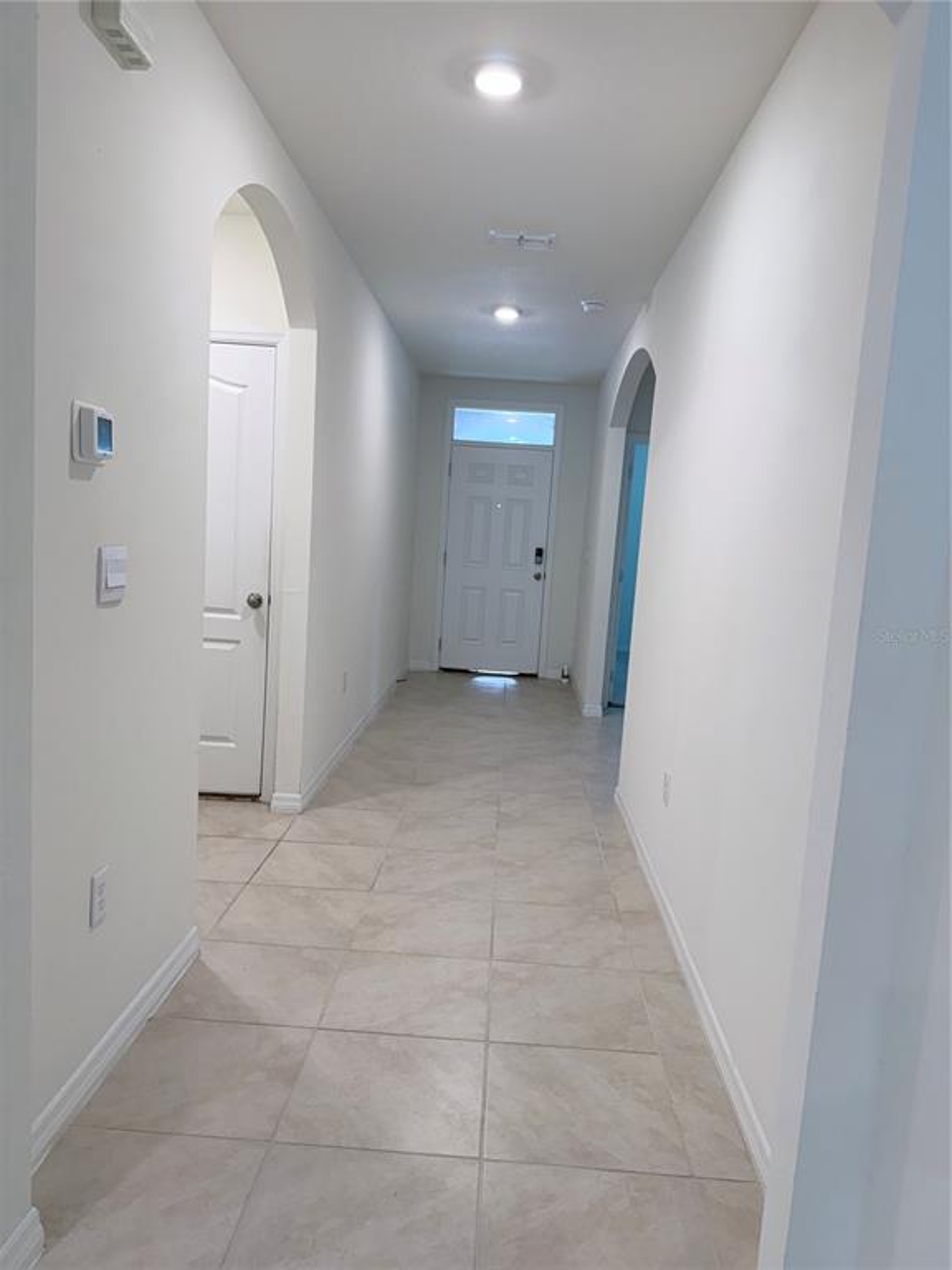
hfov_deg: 56.8
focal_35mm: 24
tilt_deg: -6.7
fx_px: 880
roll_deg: -4.1
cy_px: 635
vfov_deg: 71.6
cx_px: 476
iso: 160
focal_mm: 6.76
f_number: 1.78
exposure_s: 1/120
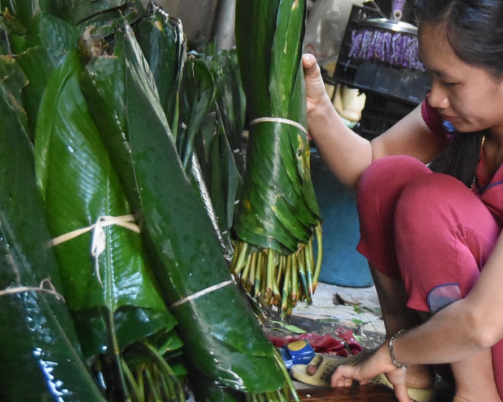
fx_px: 1131
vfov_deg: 20.1
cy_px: 148
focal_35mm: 76
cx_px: 362
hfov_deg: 24.8
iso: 9000
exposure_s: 1/250
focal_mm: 24
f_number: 2.8
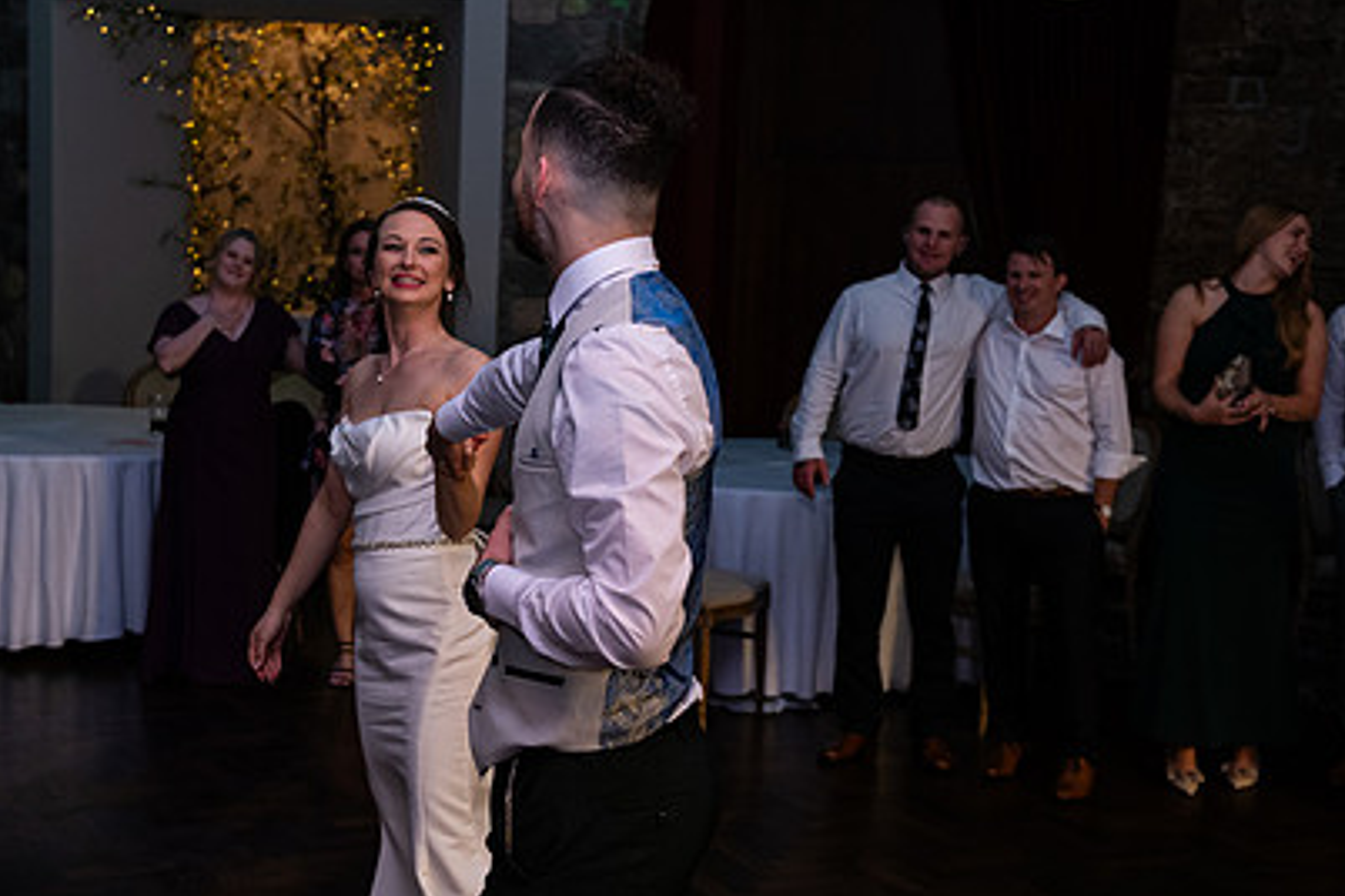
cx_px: 529
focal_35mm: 52
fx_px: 1943
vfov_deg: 26.0
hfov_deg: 38.0
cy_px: 480
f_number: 3.5
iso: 800
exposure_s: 1/160
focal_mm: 36
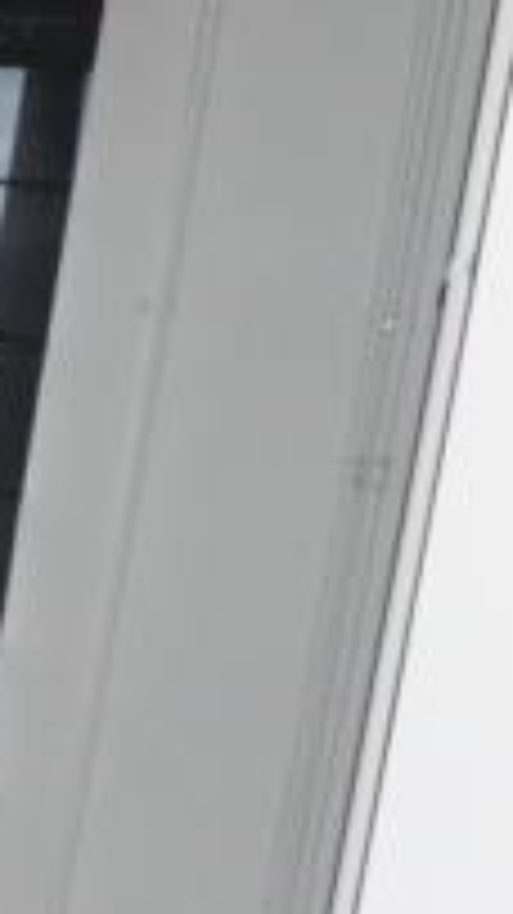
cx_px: -1760
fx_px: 3462
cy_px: 792
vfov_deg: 14.9
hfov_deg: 6.3
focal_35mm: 143
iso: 1000
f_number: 3.5
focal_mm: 16
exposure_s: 1/160
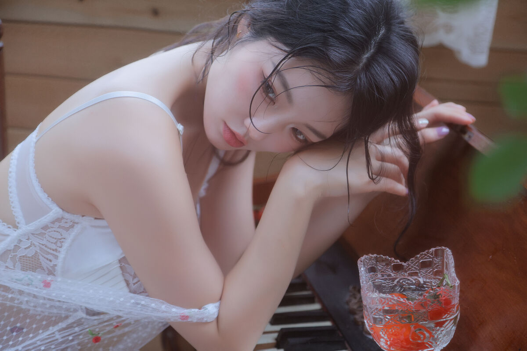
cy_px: 176
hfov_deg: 25.7
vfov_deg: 17.3
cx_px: 264
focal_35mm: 79
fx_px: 1156
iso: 1600
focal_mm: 80
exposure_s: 1/400
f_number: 4
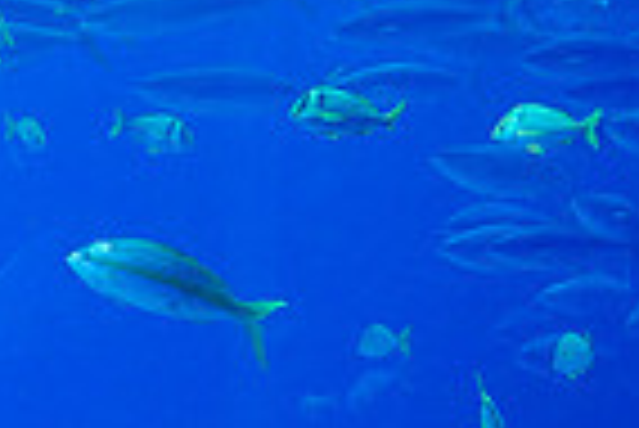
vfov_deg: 6.6
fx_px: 3625
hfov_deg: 9.9
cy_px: 761
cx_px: -117
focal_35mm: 204
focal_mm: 50
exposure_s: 1/160
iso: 2000
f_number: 4
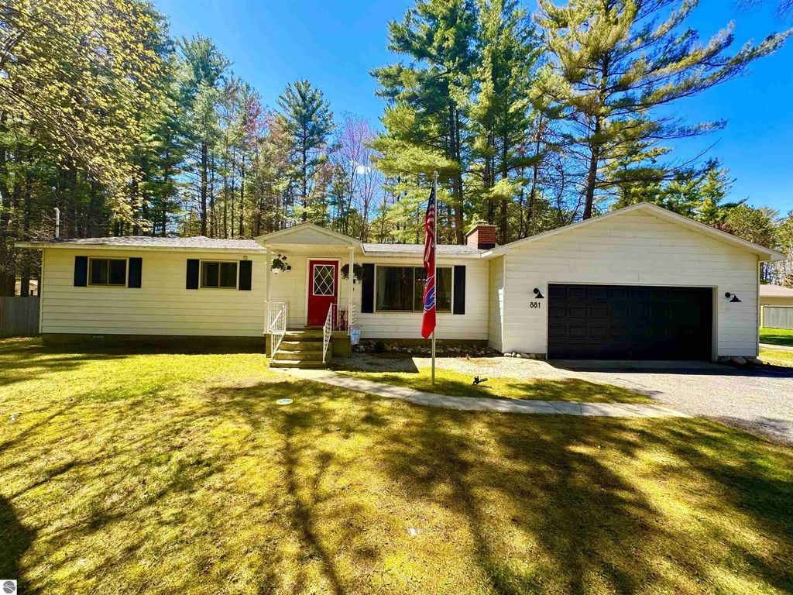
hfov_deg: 102.1
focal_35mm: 14
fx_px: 321
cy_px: 298
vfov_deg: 85.7
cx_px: 396
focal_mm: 2.22
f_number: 2.2
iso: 40
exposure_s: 1/453
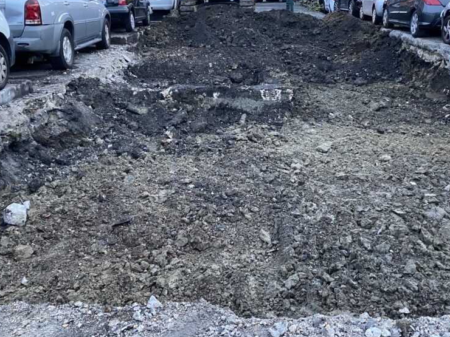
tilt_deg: -18.3
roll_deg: +0.1
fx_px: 468
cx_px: 235
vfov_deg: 39.5
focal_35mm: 36
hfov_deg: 51.3
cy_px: 137
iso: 500
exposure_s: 1/60
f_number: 1.8
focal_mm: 4.25
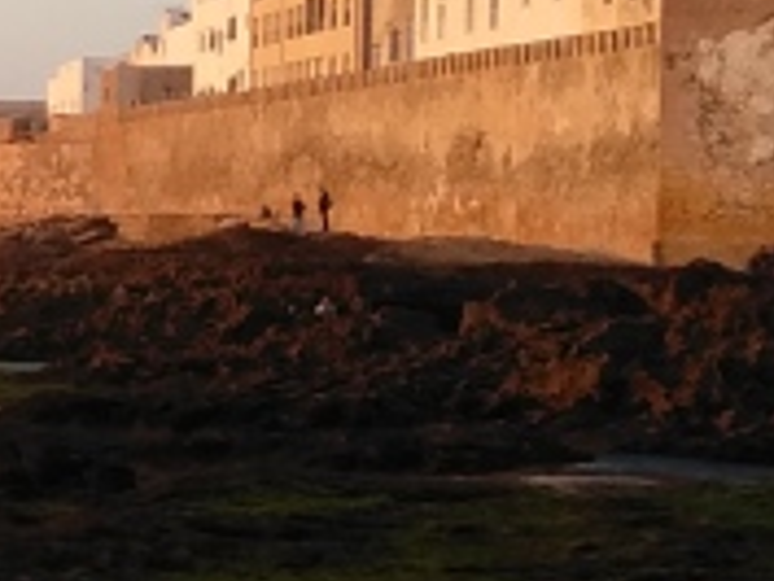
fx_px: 3356
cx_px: -599
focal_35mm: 150
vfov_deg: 9.9
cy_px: 306
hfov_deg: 12.1
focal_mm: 3.82
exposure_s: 1/182
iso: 125
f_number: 2.2
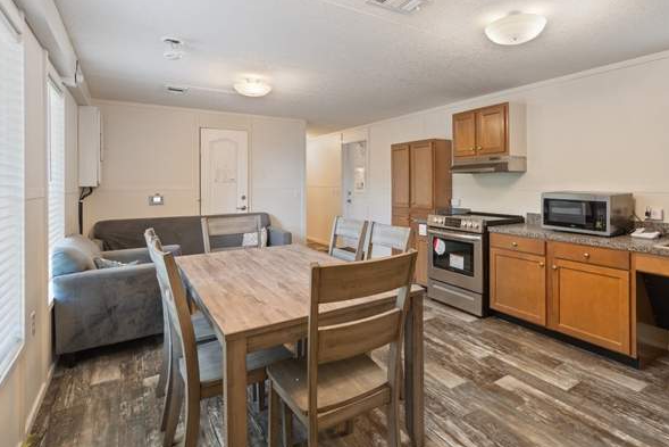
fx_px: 353
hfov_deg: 86.1
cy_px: 191
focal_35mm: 19
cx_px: 391
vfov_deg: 64.3
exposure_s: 1/3
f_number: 8
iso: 800
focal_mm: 14
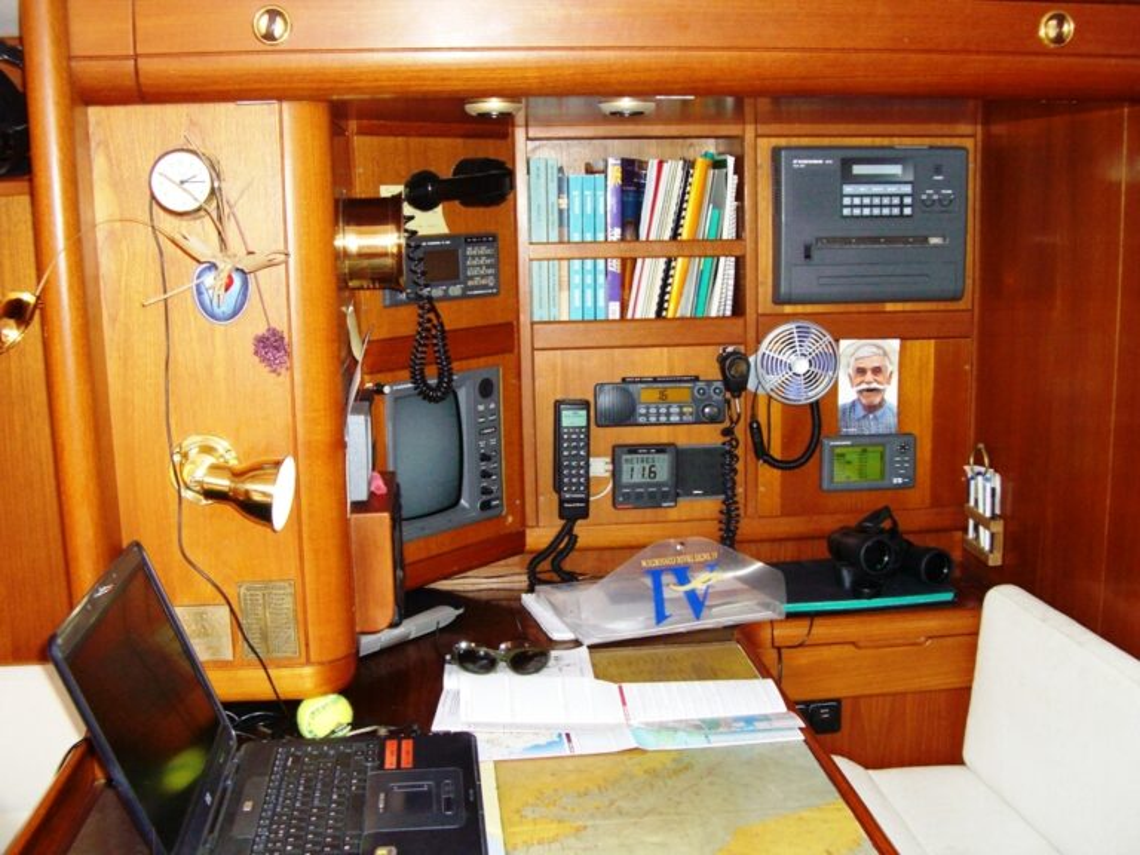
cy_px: 428
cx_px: 570
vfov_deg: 37.7
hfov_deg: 49.0
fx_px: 1251
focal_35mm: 38
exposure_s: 1/60
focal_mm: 7.9
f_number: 2.8
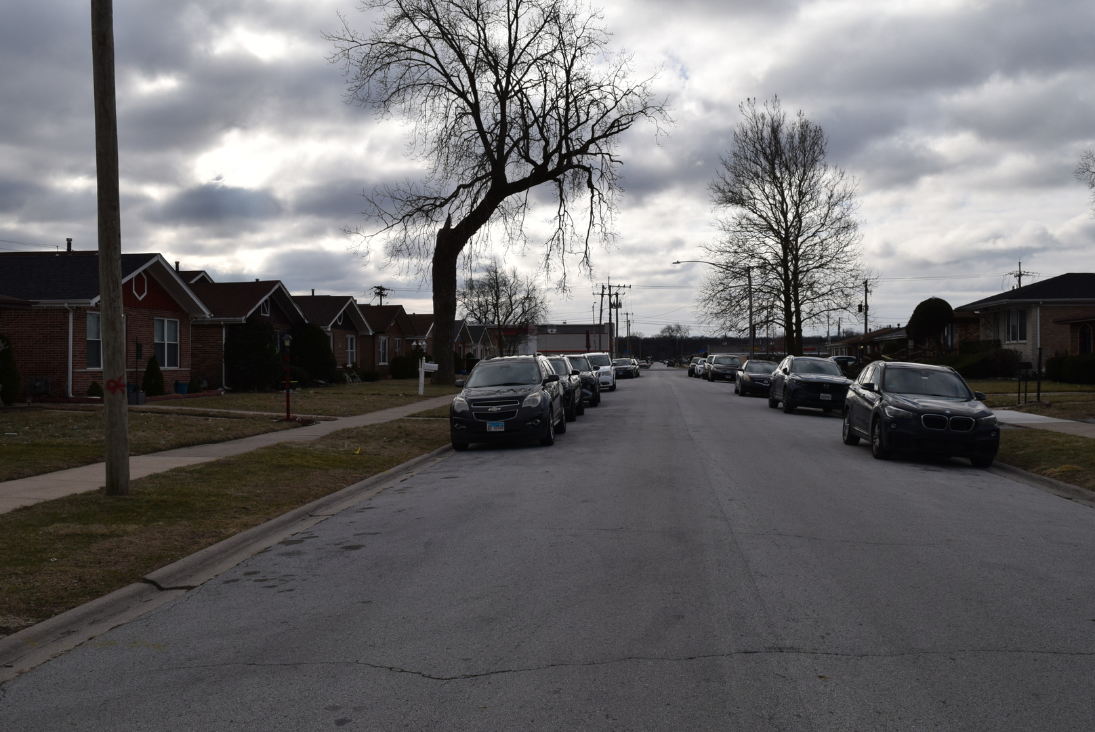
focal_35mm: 36
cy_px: 366
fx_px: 1096
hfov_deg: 53.1
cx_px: 548
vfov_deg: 36.9
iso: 200
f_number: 11
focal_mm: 24
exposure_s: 1/500
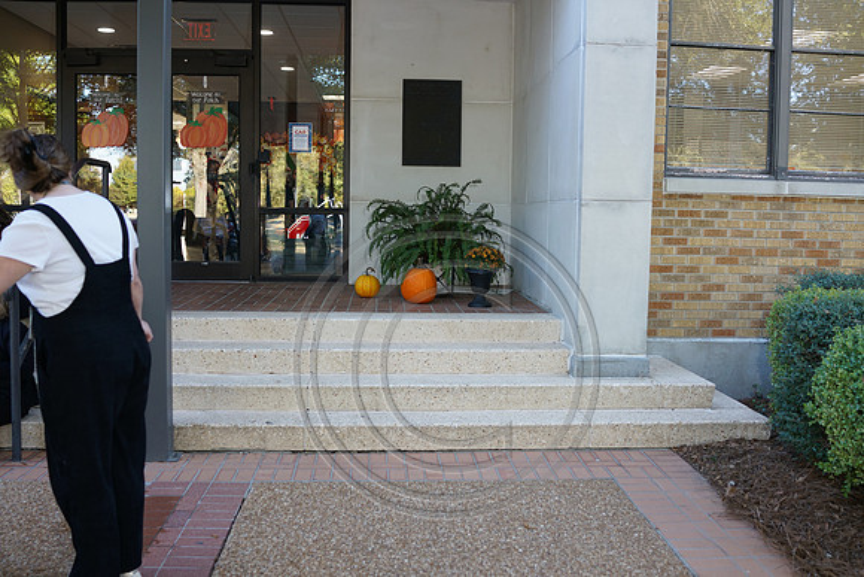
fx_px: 840
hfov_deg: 54.4
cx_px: 432
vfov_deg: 37.9
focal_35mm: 35
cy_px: 288
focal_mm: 35
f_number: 3.2
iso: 500
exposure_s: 1/200
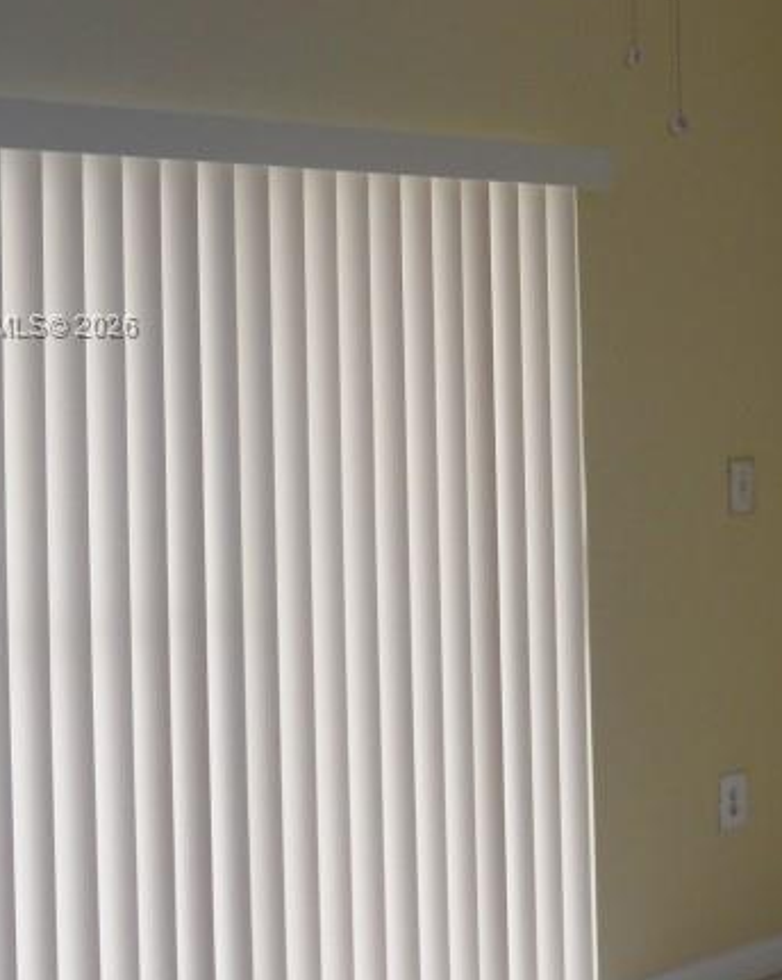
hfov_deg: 23.1
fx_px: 1883
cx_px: 646
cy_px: 327
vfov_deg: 29.0
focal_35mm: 65
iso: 80
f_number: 2.7
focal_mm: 5
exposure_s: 1/80
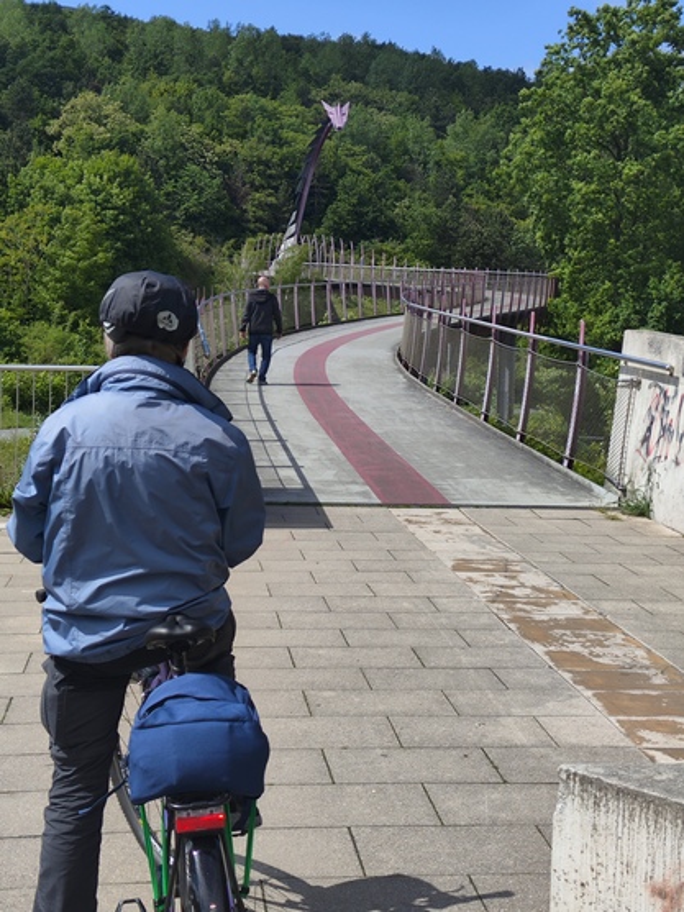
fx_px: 632
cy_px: 456
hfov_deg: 56.8
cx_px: 342
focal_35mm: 24
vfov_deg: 71.6
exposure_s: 1/1172
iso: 50
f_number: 1.8
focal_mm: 4.68
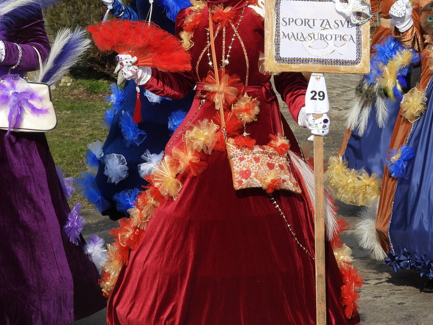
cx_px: 239
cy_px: 81
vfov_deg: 10.3
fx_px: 1802
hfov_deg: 13.7
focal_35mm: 144
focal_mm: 16.3
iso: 100
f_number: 3.5
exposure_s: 1/1250
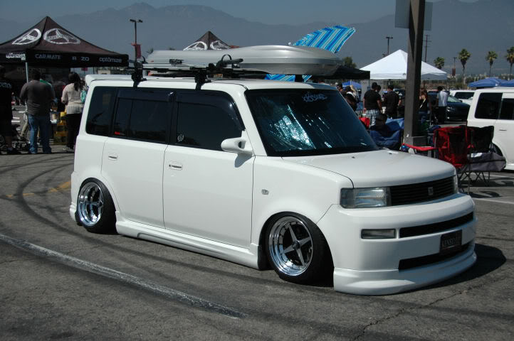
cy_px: 170
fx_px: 685
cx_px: 257
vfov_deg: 28.0
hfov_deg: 41.1
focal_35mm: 48
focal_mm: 32
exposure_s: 1/3200
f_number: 4.5
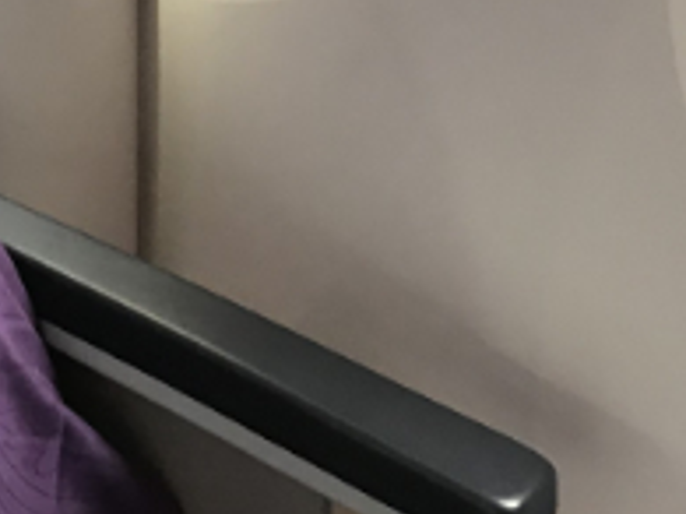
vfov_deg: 12.8
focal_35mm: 115
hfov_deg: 15.7
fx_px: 2278
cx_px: -355
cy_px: 141
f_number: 1.8
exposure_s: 1/19
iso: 40
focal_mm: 4
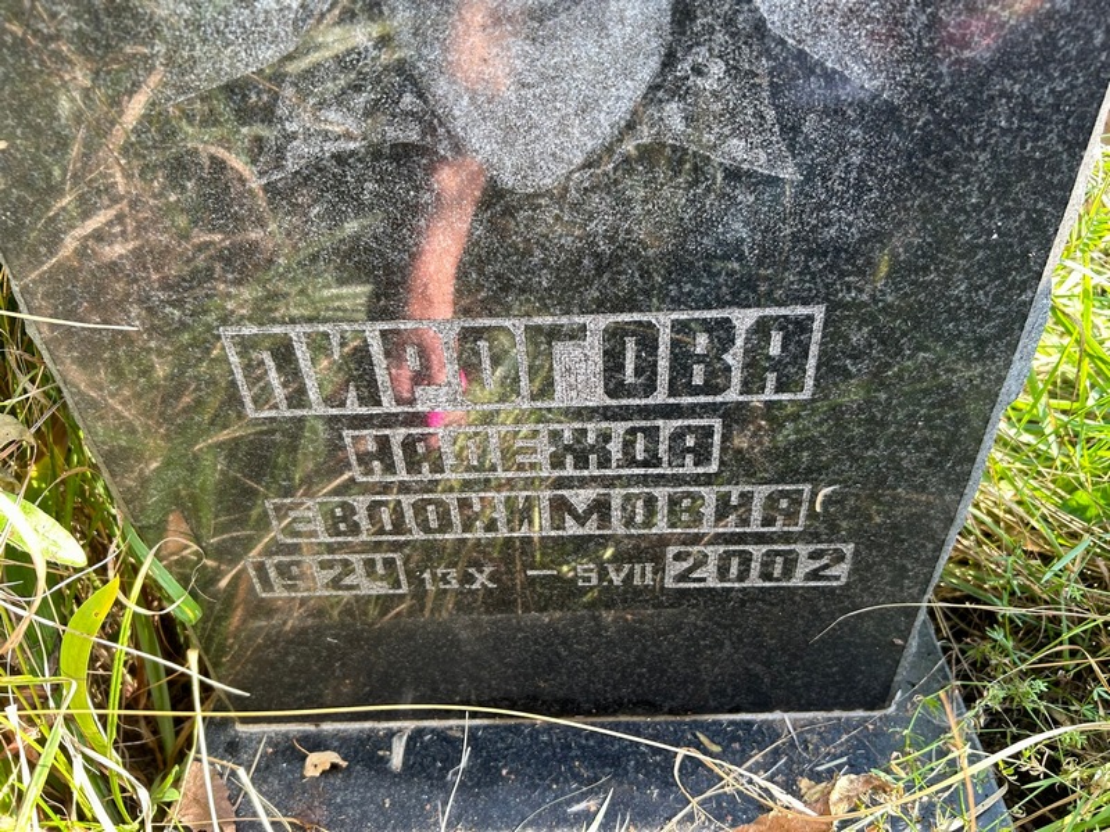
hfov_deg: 67.3
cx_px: 555
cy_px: 416
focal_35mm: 26
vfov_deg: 53.1
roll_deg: +4.9
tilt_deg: -37.5
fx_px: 834
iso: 32
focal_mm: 5.7
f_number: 1.5
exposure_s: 1/128
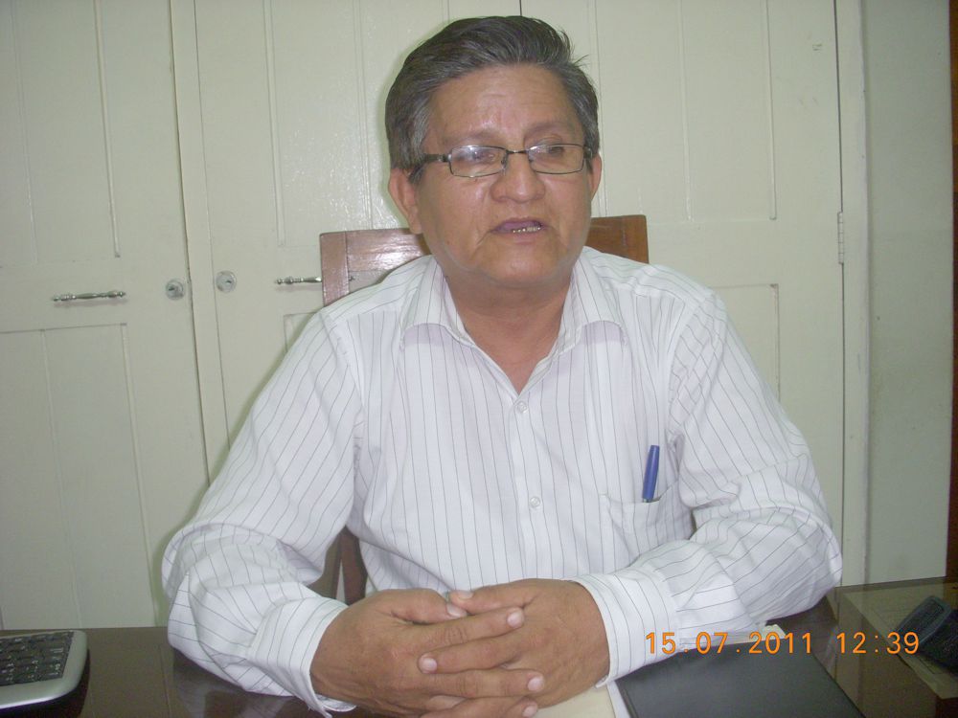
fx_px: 1052
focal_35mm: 38
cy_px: 359
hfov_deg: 49.0
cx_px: 479
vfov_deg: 37.7
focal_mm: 6.3
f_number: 3.3
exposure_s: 1/20
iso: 200
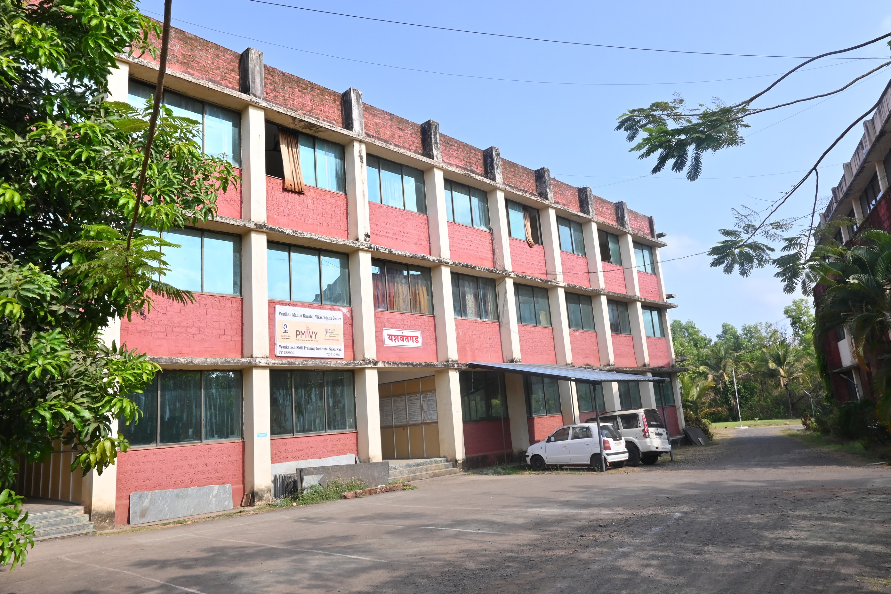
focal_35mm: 24
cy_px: 297
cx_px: 446
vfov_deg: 53.1
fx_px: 594
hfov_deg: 73.7
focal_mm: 16
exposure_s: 1/100
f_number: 13
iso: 160
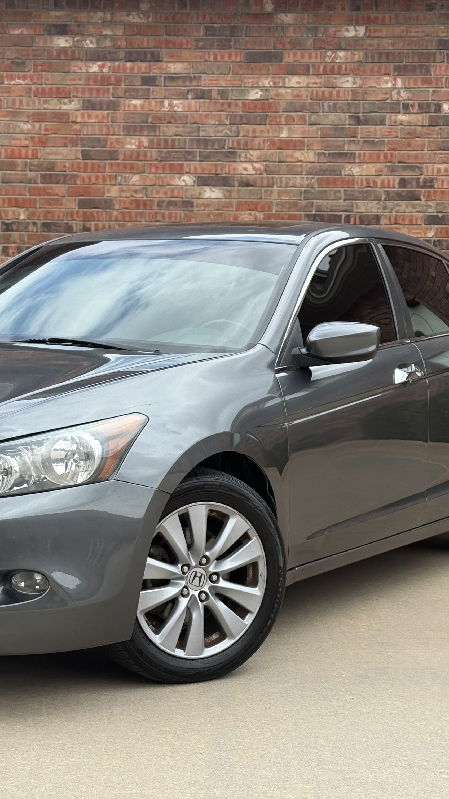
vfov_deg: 30.2
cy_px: 398
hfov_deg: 17.1
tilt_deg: -2.2
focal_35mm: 70
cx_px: 119
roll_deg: -1.0
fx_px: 1482
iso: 80
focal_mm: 6.76
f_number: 1.78
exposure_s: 1/1678
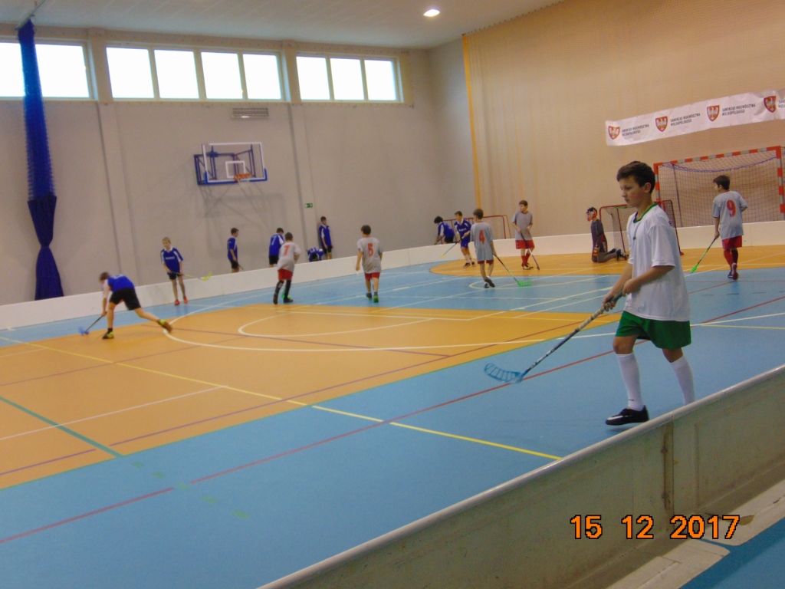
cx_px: 392
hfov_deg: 52.6
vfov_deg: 40.7
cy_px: 294
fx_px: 794
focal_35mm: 35
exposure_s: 1/30
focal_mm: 6.3
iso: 200
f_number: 3.2
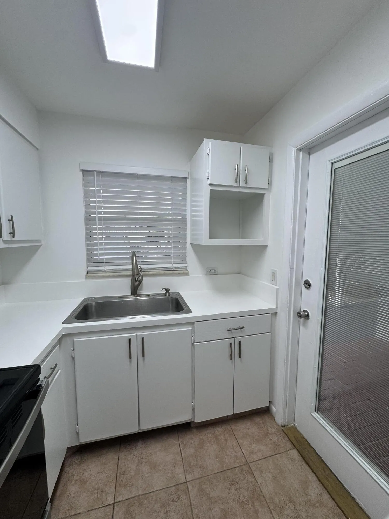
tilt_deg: -6.0
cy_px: 260
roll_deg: +0.3
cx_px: 194
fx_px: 210
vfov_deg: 102.1
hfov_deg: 85.7
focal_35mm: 14
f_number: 2.2
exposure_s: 1/120
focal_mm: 2.22
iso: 80
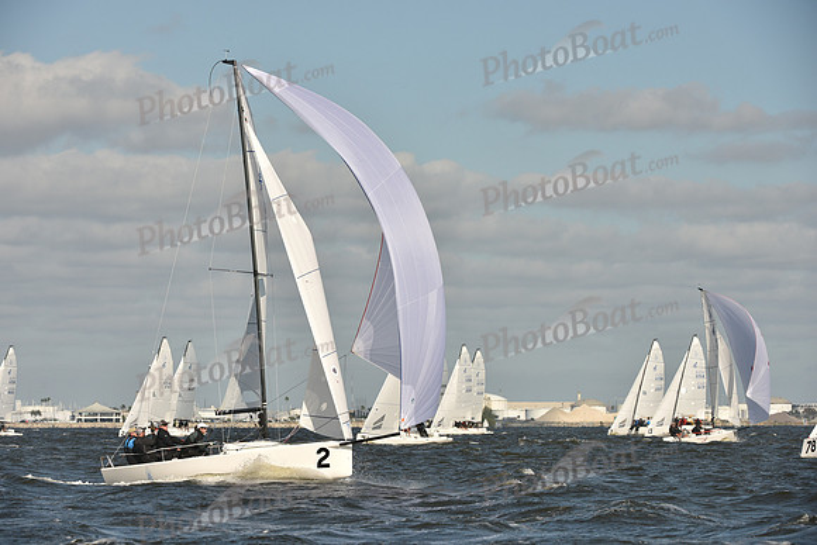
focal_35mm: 200
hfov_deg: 10.3
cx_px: 408
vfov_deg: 6.9
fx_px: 4540
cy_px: 272
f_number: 9
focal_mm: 200
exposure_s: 1/1250
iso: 250
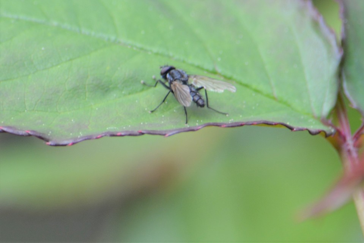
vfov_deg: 3.1
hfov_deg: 4.6
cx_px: 182
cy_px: 122
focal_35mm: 450
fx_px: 4551
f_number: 8
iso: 400
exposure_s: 1/125
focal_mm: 300
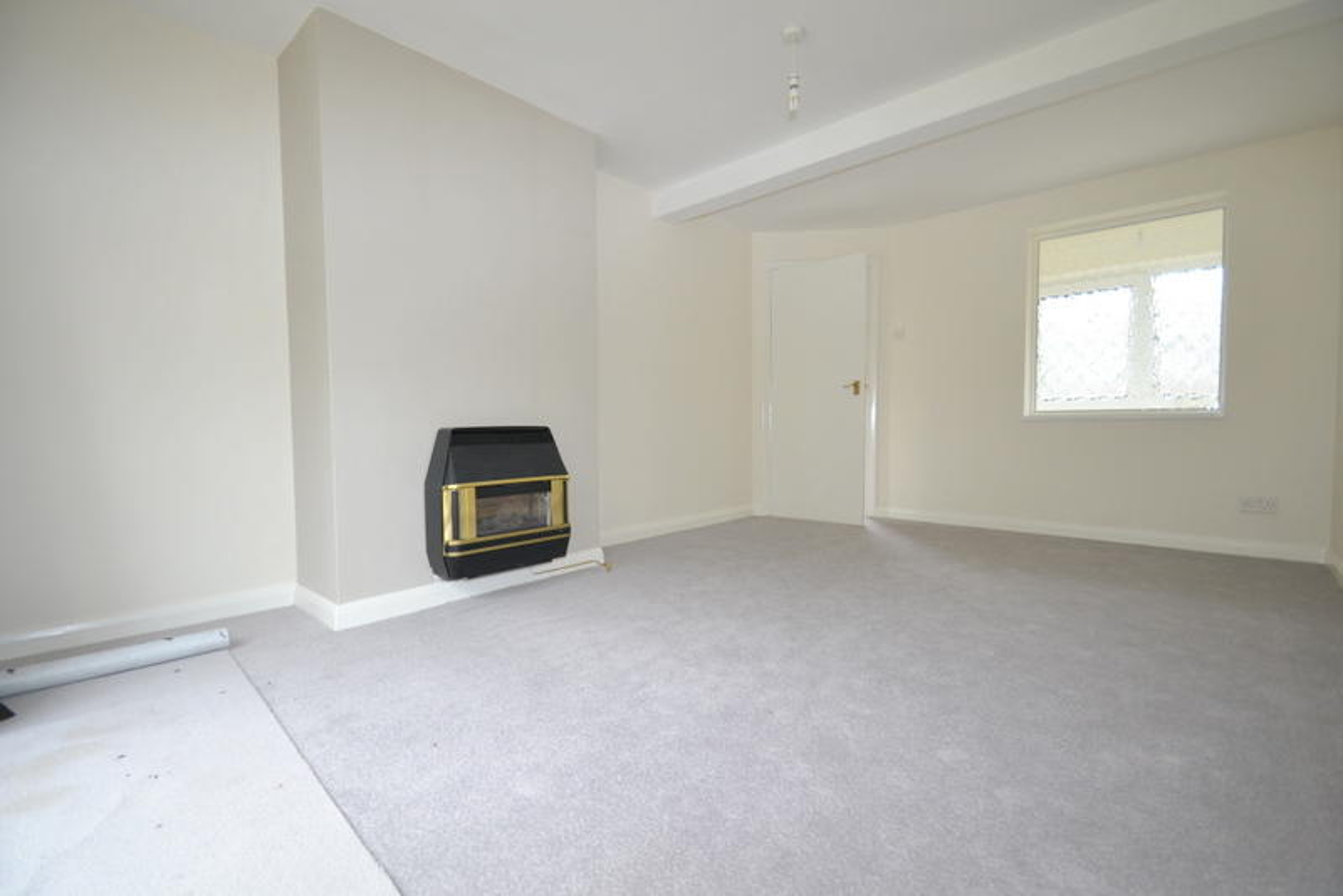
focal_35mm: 15
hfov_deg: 100.4
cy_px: 448
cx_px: 672
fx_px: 560
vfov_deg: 77.4
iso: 320
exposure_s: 1/60
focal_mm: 10
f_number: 4
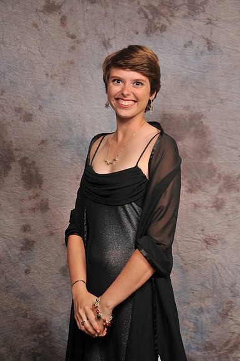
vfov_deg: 31.9
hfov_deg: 21.5
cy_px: 180
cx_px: 120
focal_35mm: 63
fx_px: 632
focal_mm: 42
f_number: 5.6
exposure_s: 1/125
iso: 200
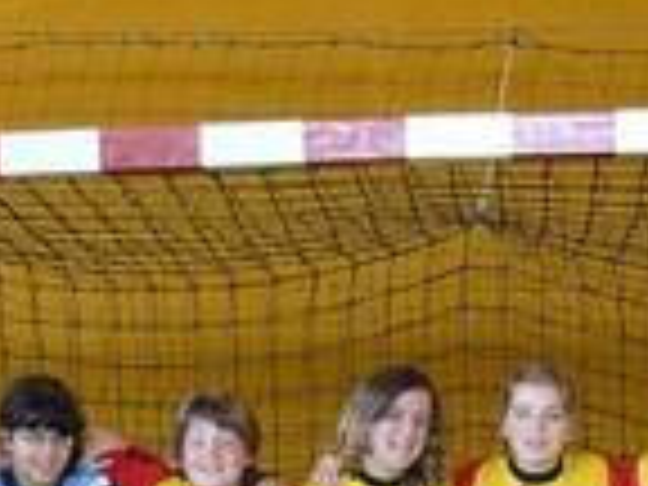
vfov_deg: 13.6
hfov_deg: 18.7
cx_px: 418
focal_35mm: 105
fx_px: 1966
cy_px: 614
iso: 400
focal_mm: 6
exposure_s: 1/125
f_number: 2.8
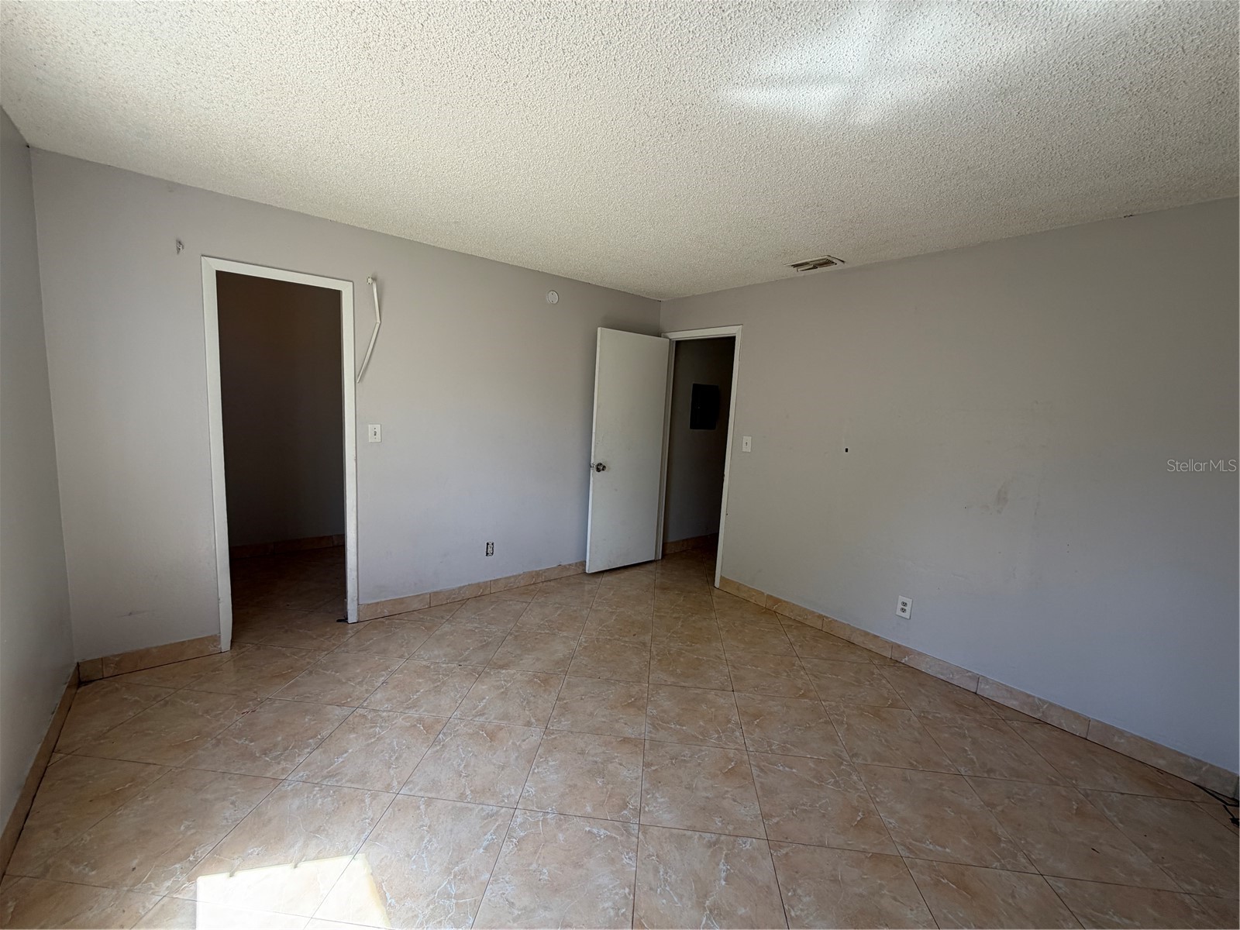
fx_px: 502
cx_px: 620
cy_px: 465
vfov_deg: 85.7
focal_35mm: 14
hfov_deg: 102.1
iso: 50
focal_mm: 2.22
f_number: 2.2
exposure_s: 1/121
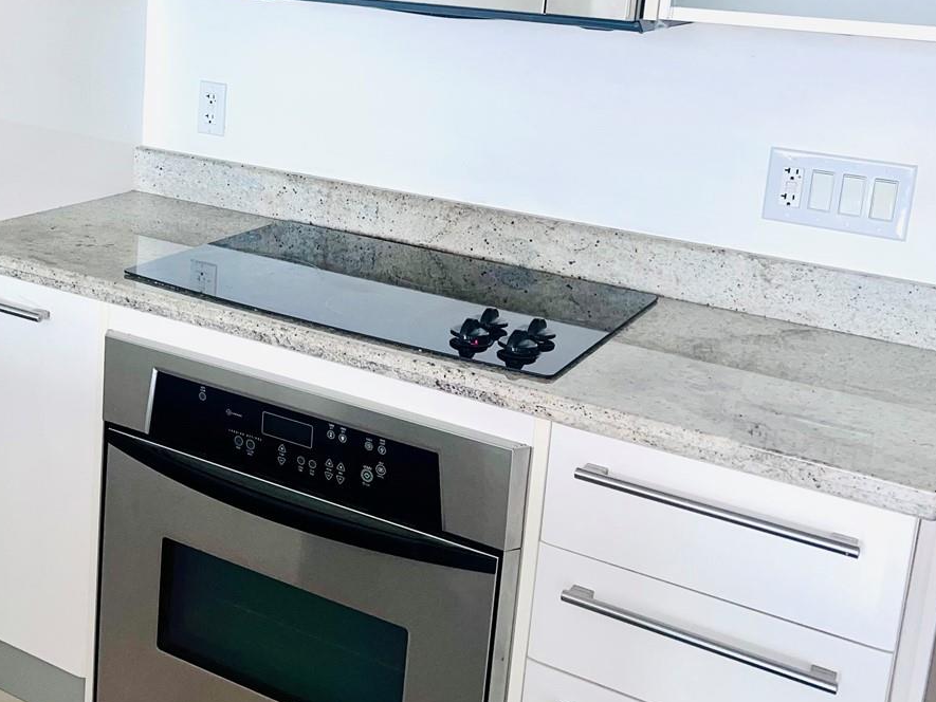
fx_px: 1271
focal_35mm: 47
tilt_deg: -11.7
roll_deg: -3.5
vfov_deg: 30.3
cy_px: 167
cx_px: 241
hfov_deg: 39.4
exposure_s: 1/44
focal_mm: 5.7
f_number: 1.5
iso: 64
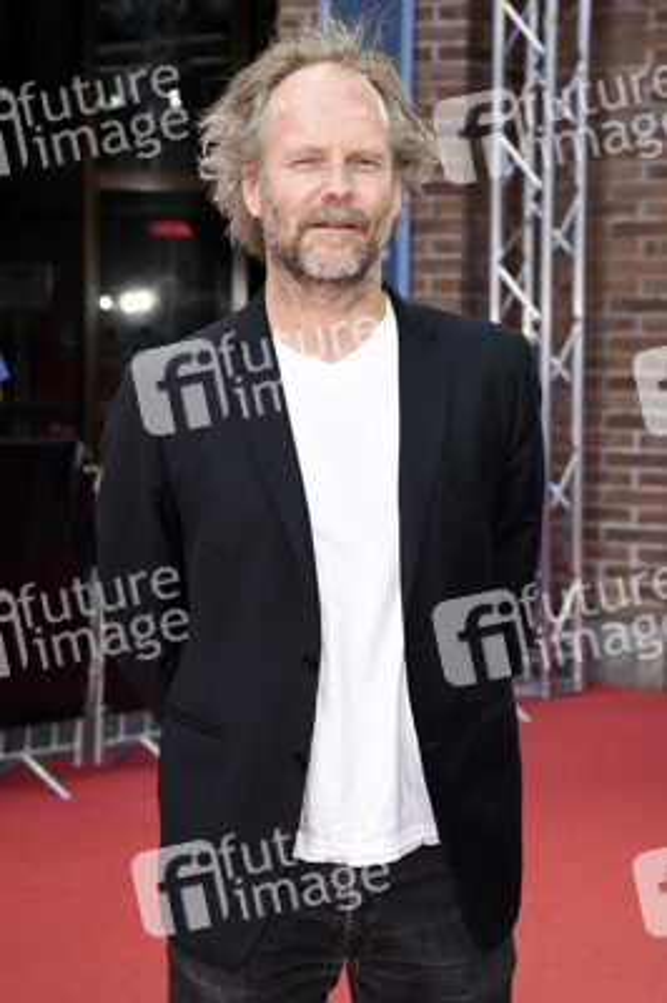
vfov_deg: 19.5
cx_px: 334
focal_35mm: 105
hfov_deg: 13.0
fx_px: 2923
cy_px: 502
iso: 200
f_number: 6.3
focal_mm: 70
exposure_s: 1/125
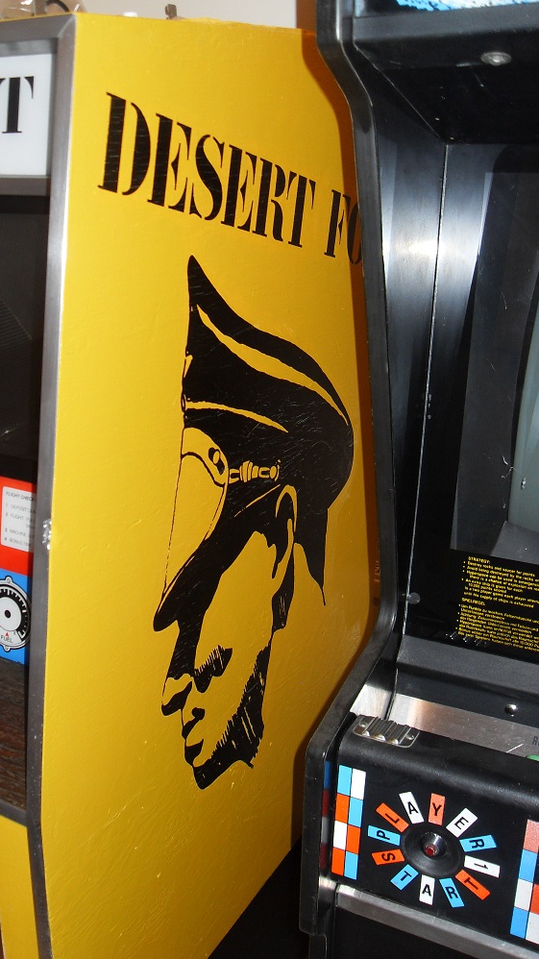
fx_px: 966
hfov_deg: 30.9
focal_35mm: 38
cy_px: 480
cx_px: 171
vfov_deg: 52.8
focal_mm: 6.3
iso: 100
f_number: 2.8
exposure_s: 1/45
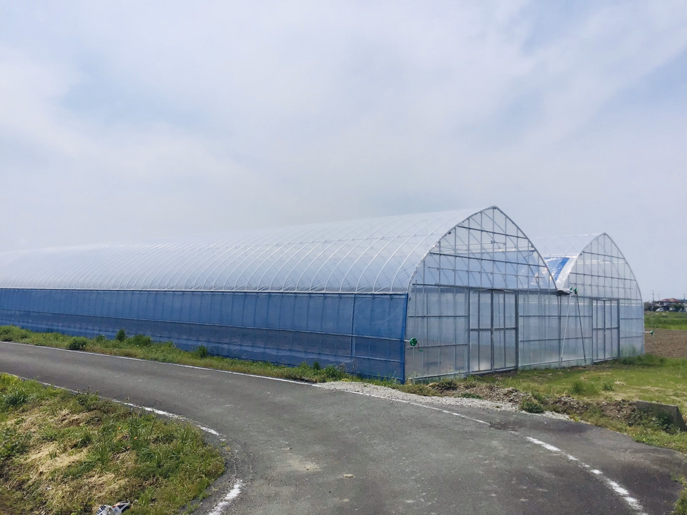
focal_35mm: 31
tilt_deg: +4.9
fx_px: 615
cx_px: 344
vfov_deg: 45.4
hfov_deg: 58.4
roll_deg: -1.4
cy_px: 258
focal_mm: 3.3
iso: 25
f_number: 2.4
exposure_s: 1/3546
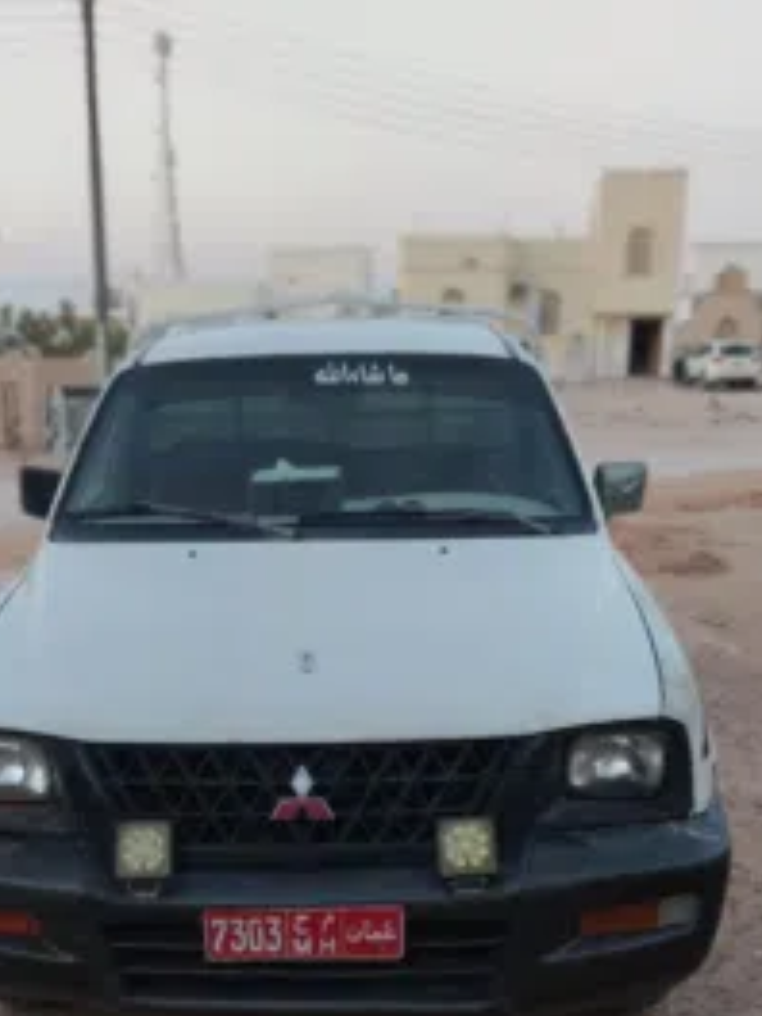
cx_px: 327
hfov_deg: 32.8
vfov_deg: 41.6
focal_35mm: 44
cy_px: 766
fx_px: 1291
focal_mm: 4.22
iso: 80
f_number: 1.8
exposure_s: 1/100
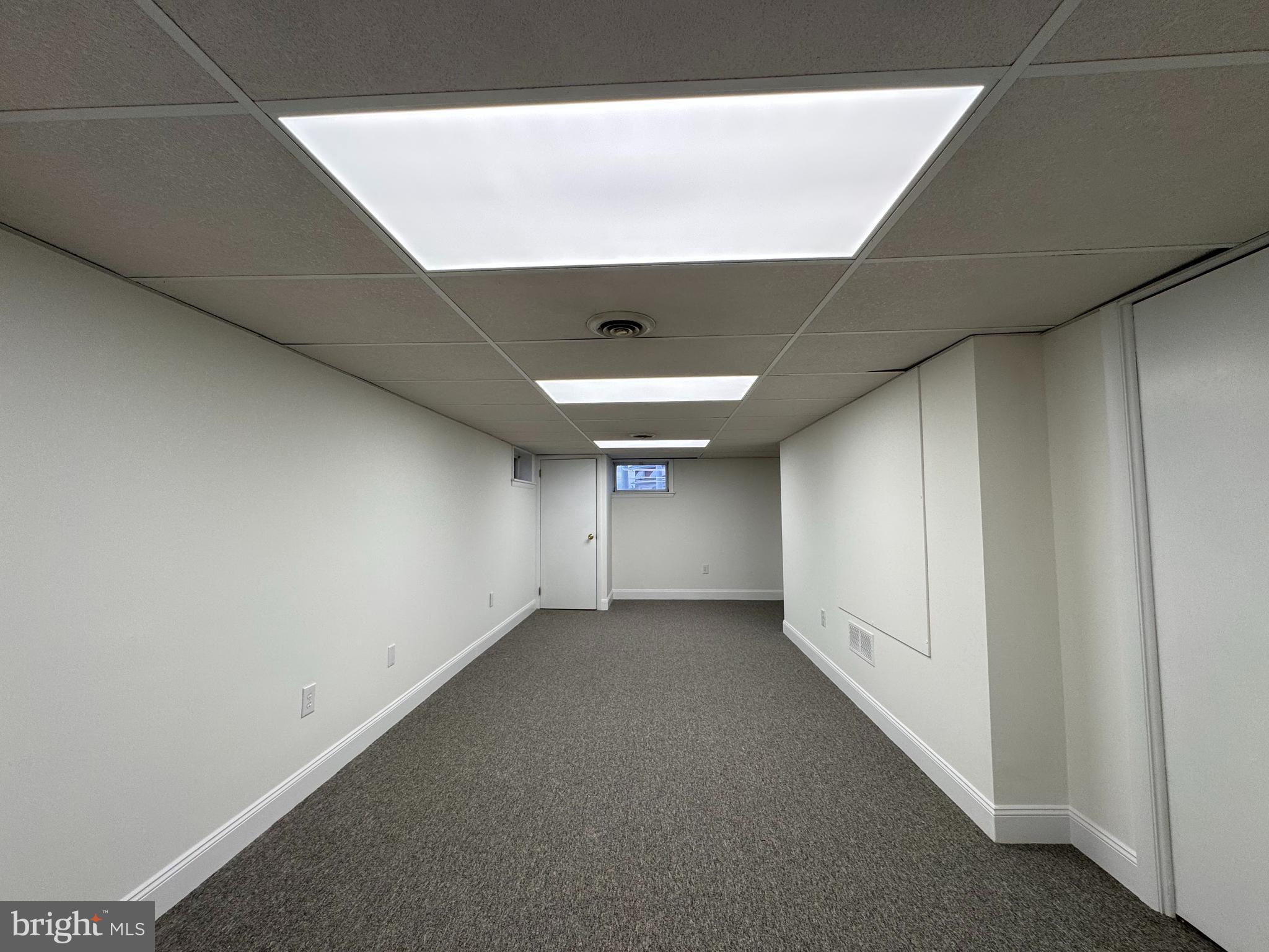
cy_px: 476
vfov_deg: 85.7
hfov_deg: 102.1
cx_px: 634
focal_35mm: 14
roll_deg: +0.4
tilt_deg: +3.3
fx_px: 513
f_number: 2.2
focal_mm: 2.22
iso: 100
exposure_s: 1/120
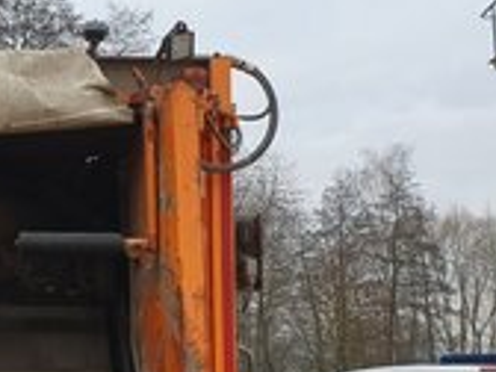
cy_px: 239
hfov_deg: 29.0
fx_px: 888
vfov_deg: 23.6
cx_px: -9
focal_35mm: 62
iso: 50
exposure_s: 1/184
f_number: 2.4
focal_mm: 4.32
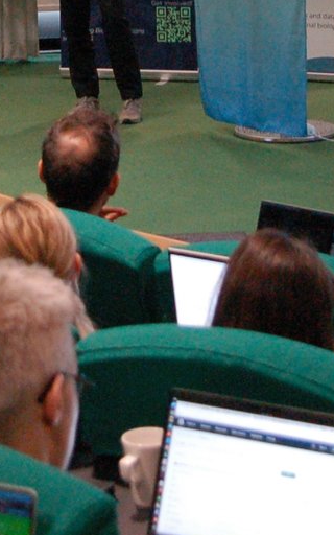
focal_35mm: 155
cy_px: -92
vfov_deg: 13.2
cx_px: 51
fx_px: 2257
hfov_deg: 8.4
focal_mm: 26
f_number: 4
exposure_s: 1/125
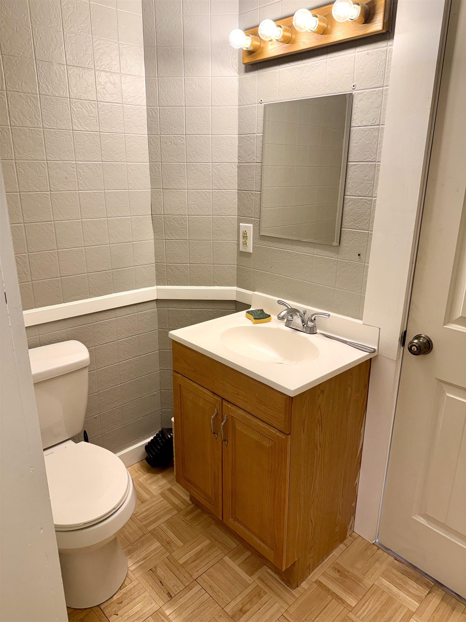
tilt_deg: -16.8
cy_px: 311
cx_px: 233
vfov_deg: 71.6
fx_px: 431
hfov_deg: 56.8
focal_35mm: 24
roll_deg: -0.2
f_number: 1.78
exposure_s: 1/120
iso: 80
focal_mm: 6.76
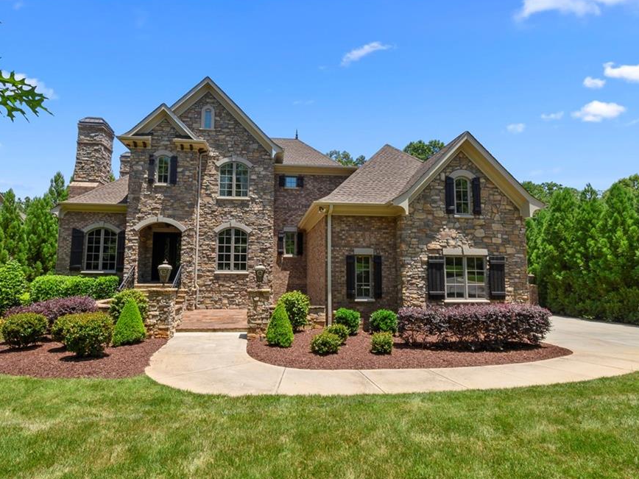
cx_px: 294
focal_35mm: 17
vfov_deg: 74.7
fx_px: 314
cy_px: 244
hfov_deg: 90.8
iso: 125
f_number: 11
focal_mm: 10
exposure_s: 1/125
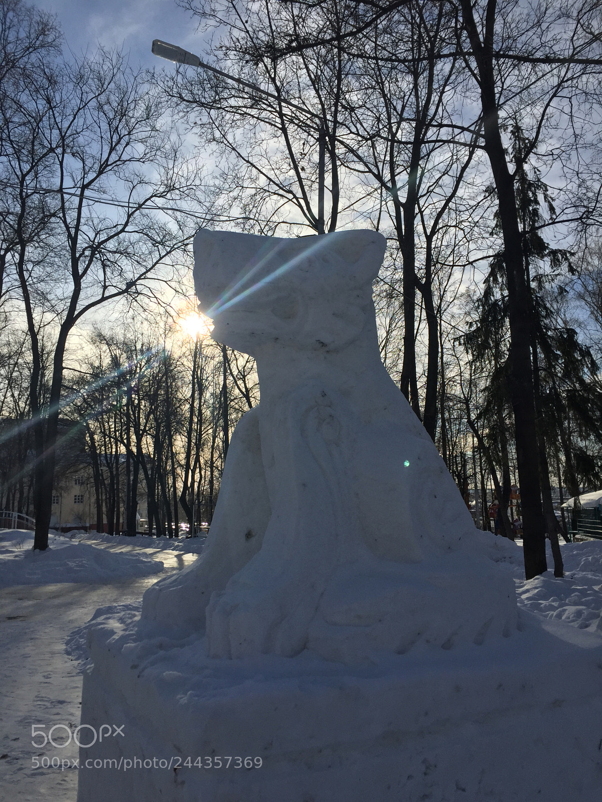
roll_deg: +1.3
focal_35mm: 29
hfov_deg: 48.2
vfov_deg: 61.7
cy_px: 401
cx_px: 301
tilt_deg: +8.1
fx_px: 672
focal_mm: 4.15
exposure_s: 1/4405
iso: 32
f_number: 2.2
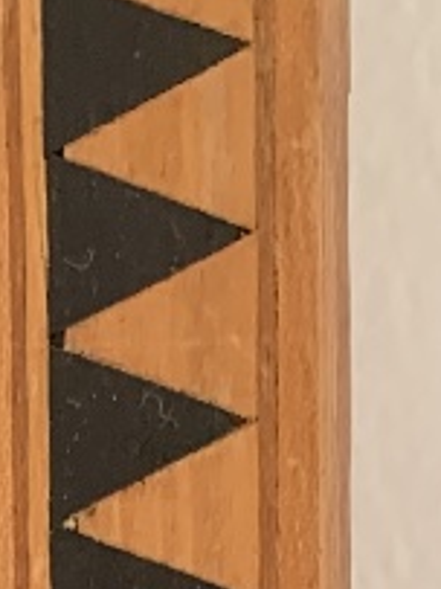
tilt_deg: -10.4
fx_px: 2619
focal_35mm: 154
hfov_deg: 9.6
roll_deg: +0.3
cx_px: 255
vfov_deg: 10.2
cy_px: 1645
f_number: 1.8
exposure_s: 1/121
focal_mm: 4.25
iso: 80
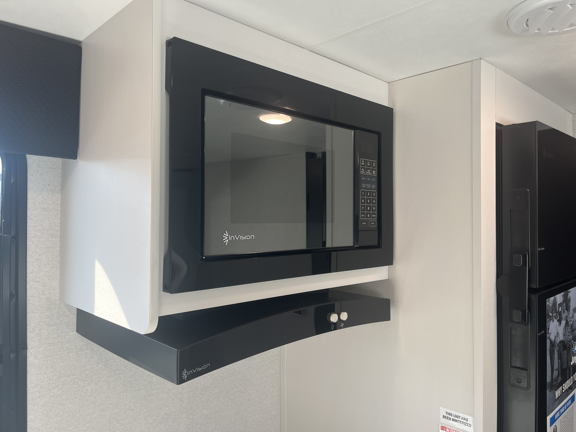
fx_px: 433
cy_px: 216
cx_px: 288
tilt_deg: +1.7
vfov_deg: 53.1
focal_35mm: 26
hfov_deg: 67.3
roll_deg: +0.7
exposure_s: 1/121
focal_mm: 5.1
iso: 64
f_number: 1.6
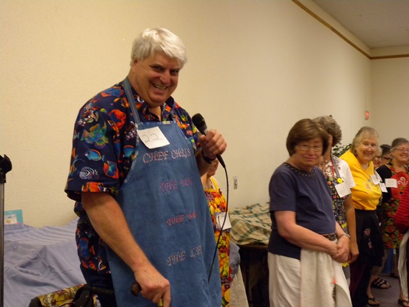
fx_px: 496
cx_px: 204
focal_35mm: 42
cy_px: 154
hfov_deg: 44.8
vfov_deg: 34.3
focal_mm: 9
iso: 400
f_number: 3.3
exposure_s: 1/29.8
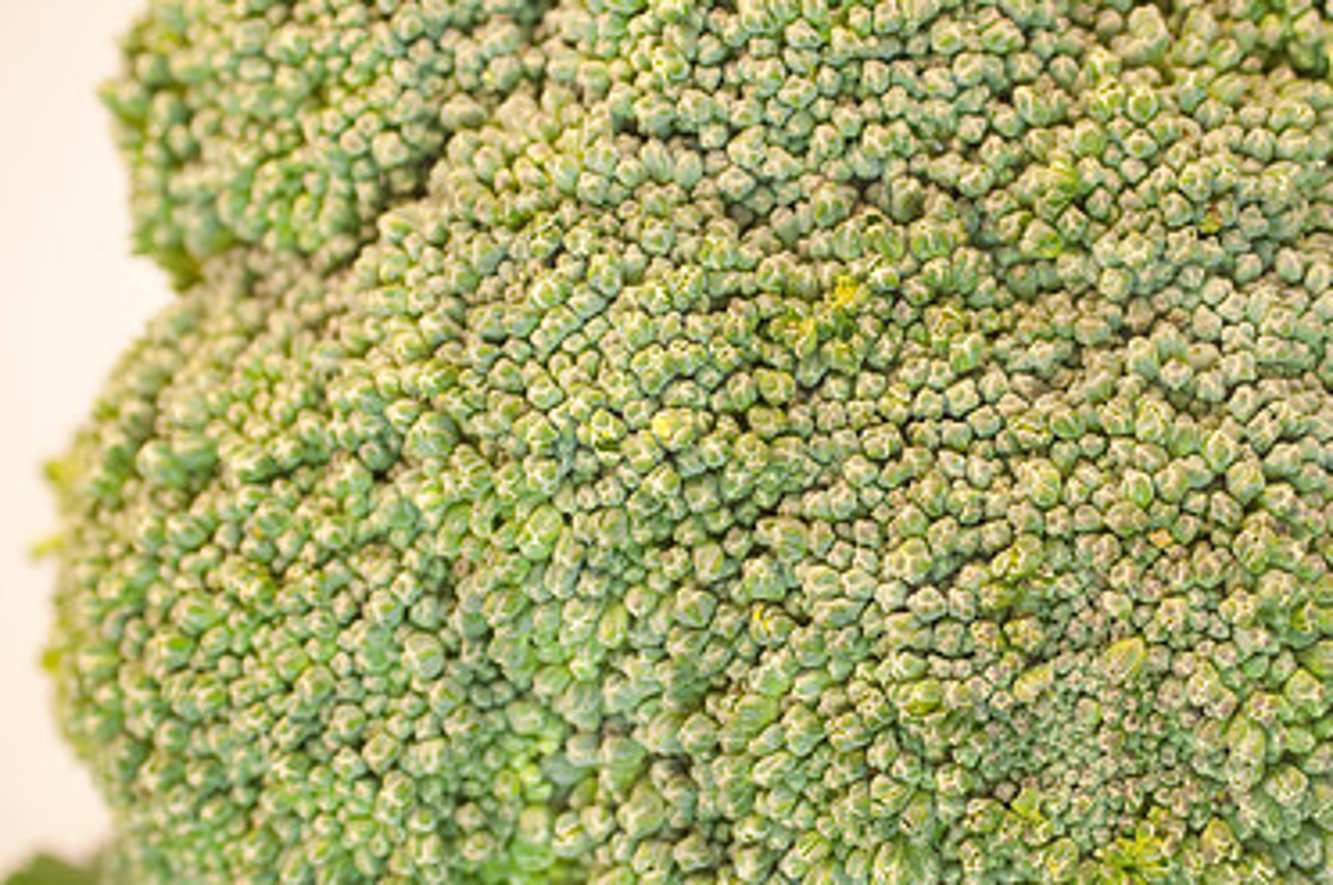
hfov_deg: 17.5
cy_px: 407
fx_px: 4327
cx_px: 935
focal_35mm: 117
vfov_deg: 11.7
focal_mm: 50
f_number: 5.6
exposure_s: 1/125
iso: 200
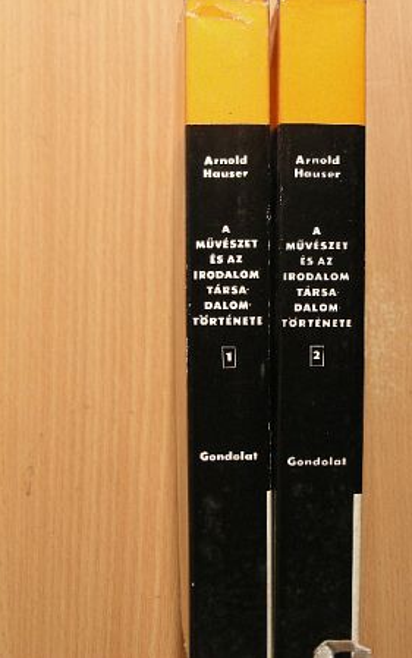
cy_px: 329
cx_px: 245
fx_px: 1113
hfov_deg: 21.0
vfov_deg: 33.0
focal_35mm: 62
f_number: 3.5
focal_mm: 9.7
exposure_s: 1/30
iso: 106
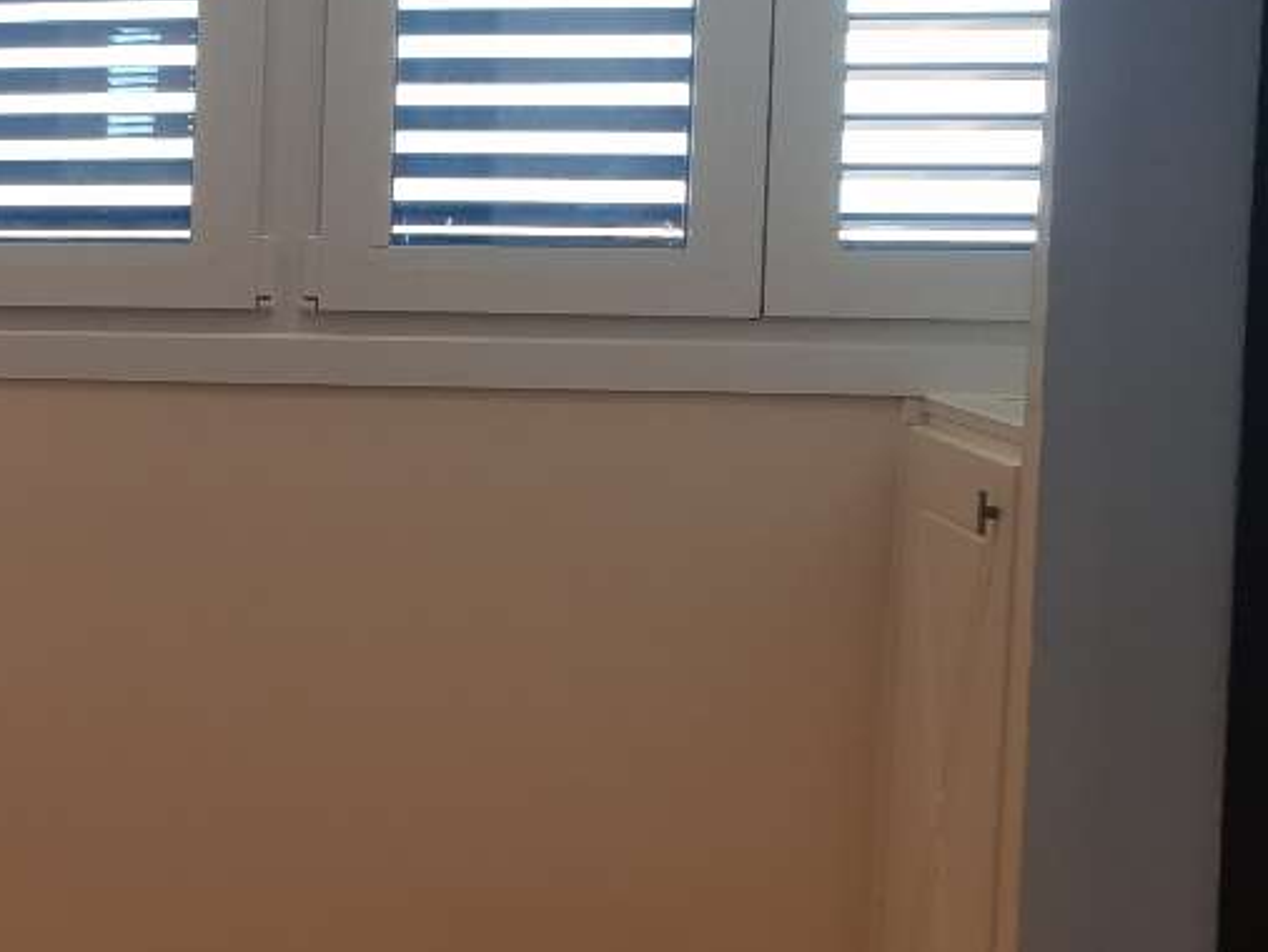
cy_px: 412
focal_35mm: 77
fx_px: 2822
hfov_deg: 21.8
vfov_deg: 19.1
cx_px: -539
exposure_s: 1/100
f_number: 2.4
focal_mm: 4.3
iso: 80
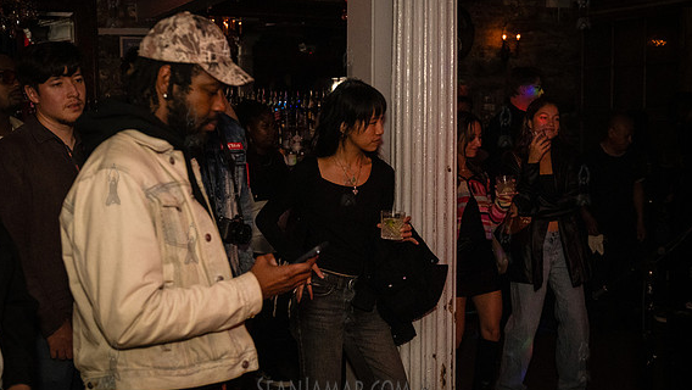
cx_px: 347
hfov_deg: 43.7
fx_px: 863
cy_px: 184
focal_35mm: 47
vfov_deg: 25.5
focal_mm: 44
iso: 12800
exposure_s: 1/320
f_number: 3.5
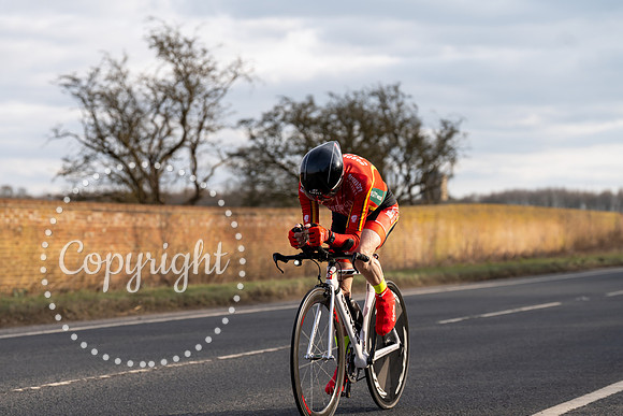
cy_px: 208
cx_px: 312
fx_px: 1731
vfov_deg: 13.7
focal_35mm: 100
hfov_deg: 20.4
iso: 125
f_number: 4
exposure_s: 1/800
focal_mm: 100
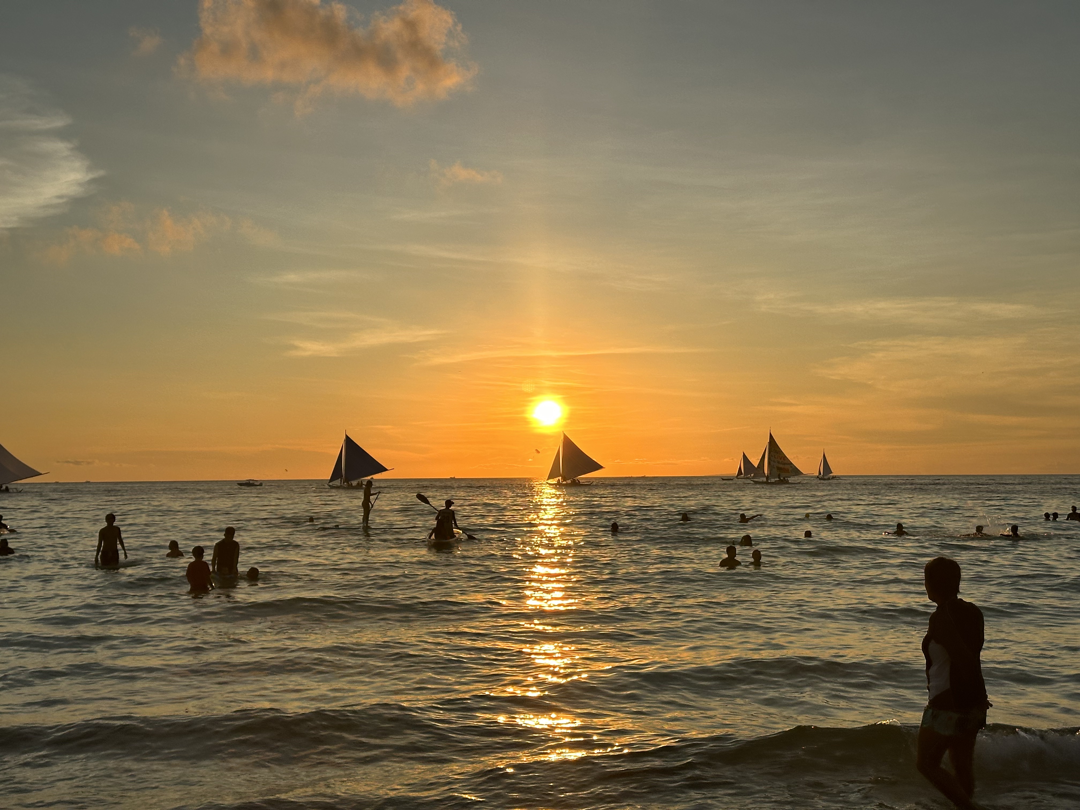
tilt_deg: +3.3
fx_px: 1498
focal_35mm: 48
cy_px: 405
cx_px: 540
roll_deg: +0.5
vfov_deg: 30.3
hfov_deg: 39.7
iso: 64
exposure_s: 1/9804
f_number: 1.78
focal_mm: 6.86
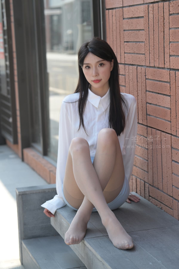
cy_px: 134
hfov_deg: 16.1
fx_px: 634
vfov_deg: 23.9
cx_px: 90
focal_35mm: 85
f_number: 4.5
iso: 160
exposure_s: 1/320
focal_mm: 85
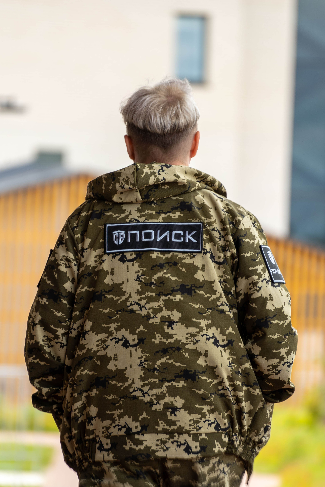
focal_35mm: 450
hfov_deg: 3.1
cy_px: 244
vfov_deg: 4.6
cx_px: 170
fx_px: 6093
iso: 100
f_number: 6.3
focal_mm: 300
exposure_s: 1/80
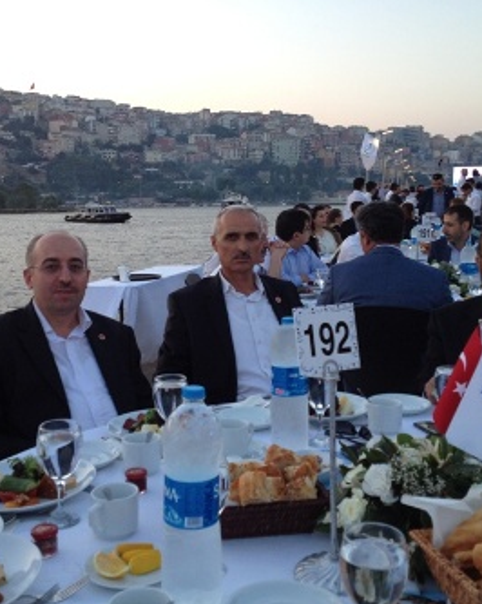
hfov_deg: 32.7
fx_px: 821
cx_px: 210
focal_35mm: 46
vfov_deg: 40.4
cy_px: 303
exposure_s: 1/120
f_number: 2.4
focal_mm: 4.28
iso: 100
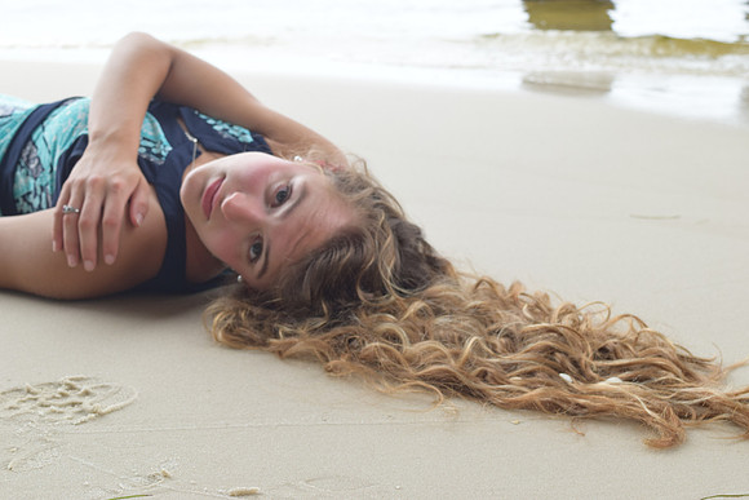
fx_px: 1186
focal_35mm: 57
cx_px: 374
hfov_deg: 35.0
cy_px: 250
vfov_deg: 23.8
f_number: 9
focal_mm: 38
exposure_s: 1/100
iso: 400
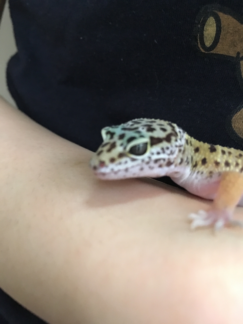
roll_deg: -1.3
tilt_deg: -13.7
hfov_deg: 48.2
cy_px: 162
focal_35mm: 29
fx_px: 271
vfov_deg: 61.7
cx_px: 122
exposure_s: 1/15
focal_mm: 4.15
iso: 250
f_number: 2.2
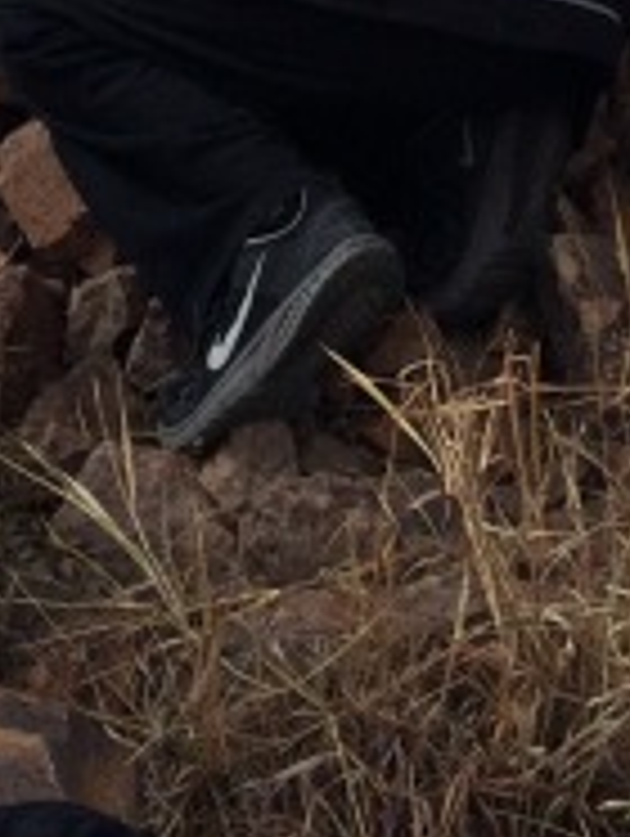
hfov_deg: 11.1
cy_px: -821
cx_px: -9
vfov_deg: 12.9
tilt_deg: -5.9
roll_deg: +0.4
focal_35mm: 133
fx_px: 3220
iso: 32
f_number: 2.2
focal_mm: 4.15
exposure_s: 1/3731
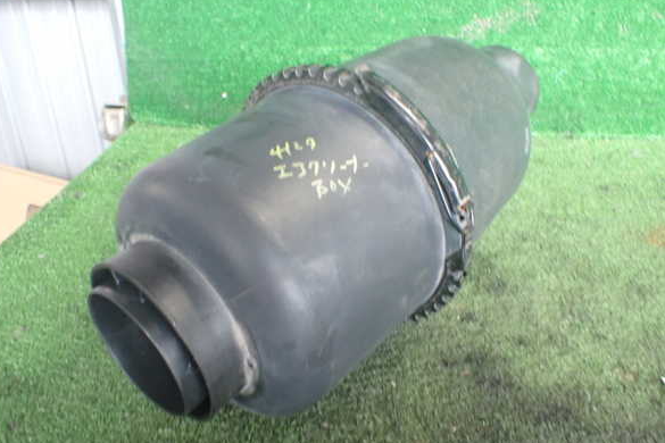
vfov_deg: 41.1
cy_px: 223
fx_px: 591
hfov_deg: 58.7
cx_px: 325
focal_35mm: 32
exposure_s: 1/80
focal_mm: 5.4
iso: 800
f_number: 2.3
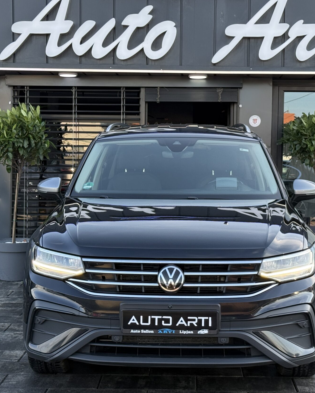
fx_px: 839
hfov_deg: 21.3
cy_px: 184
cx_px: 161
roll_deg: -0.1
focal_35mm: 72
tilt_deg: -1.2
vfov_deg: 26.4
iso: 100
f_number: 1.78
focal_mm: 6.76
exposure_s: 1/463
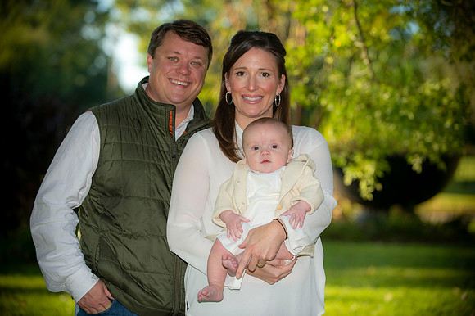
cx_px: 238
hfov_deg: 20.8
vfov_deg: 13.9
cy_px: 158
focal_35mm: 98
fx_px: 1292
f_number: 4
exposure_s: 1/320
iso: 100
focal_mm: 98
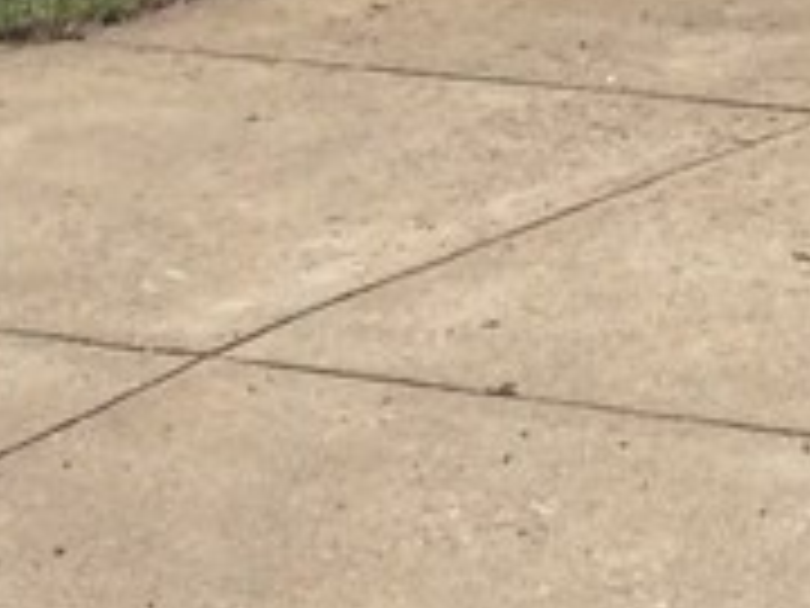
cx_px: 1251
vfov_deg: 7.9
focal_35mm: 182
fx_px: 4259
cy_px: -540
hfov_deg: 10.5
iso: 32
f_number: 2.4
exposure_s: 1/2288
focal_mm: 3.3
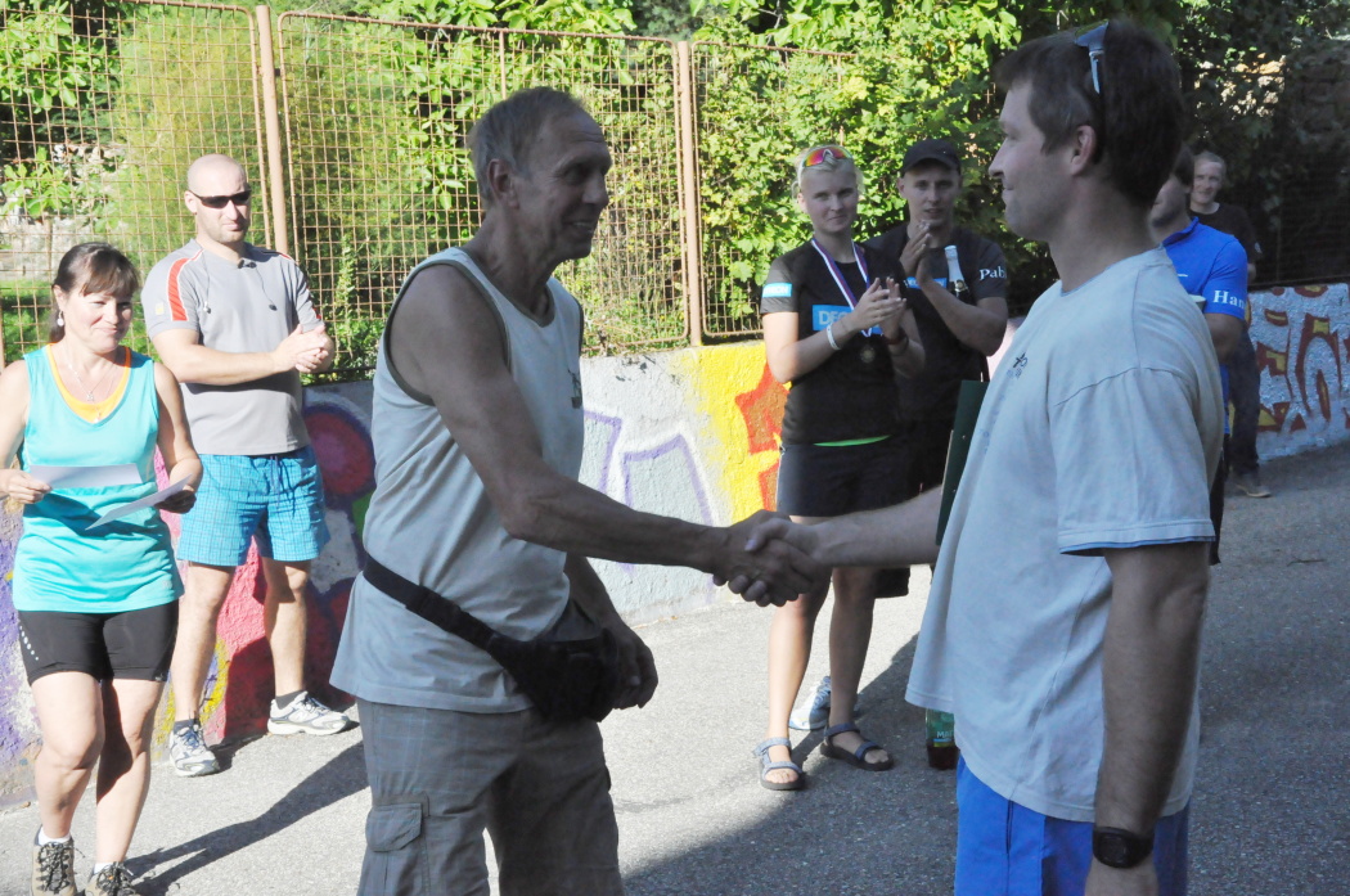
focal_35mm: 57
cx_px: 675
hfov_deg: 35.1
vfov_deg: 23.7
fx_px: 2135
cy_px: 448
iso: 2000
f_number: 16
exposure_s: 1/1000
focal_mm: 38
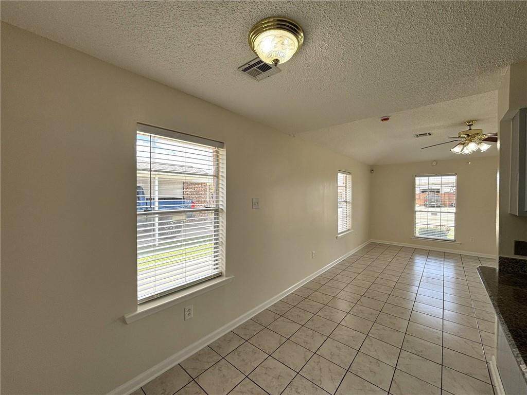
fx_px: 213
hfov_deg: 102.1
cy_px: 198
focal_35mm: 14
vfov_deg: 85.7
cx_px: 264
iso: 25
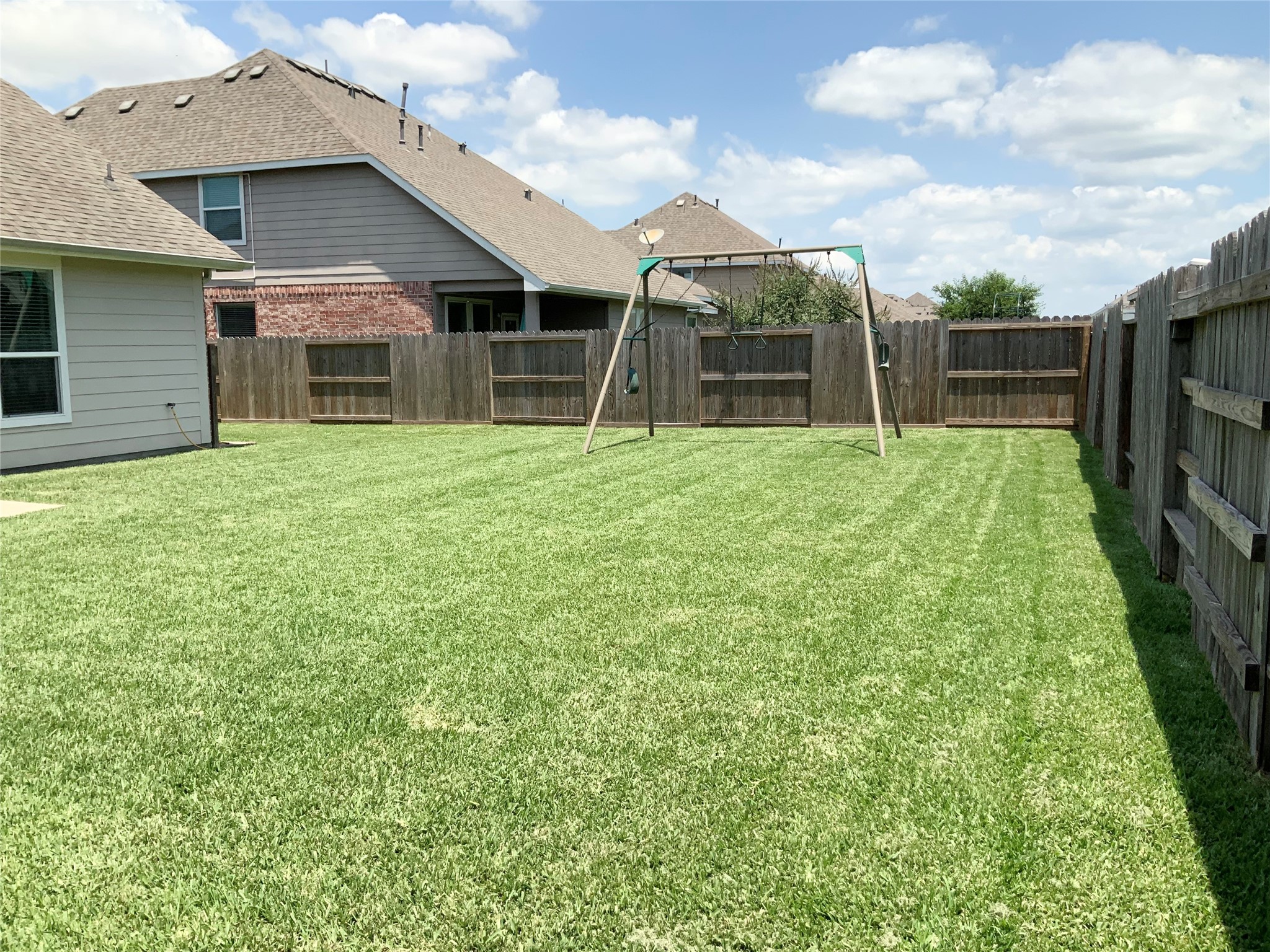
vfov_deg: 48.2
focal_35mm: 29
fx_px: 1064
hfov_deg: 61.7
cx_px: 635
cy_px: 476
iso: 20
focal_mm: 3
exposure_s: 1/2058
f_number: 1.8
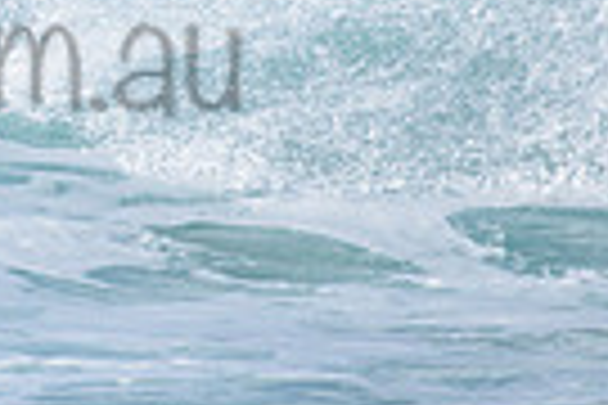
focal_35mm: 2144
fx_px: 36207
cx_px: -234
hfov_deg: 1.0
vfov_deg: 0.6
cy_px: 7
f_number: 5.6
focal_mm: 500
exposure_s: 1/2000
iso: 160
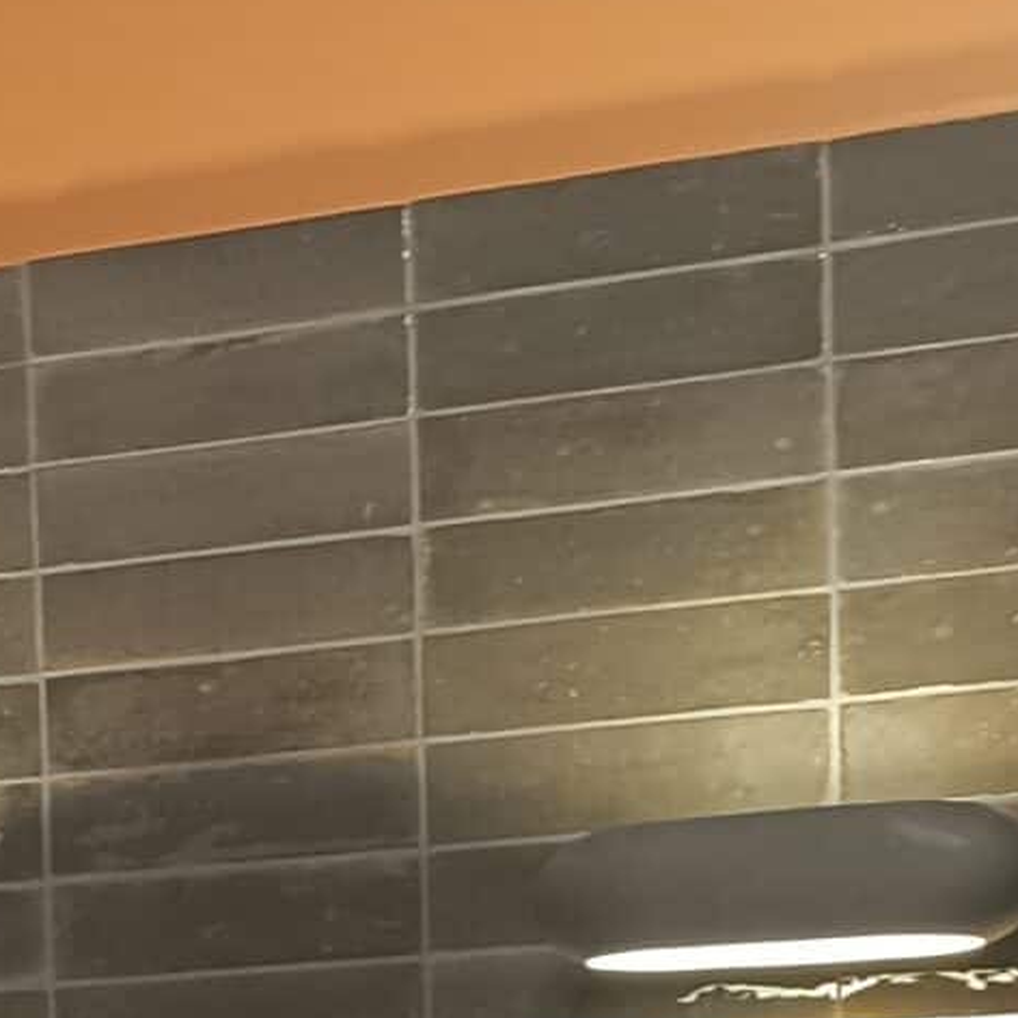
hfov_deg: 15.1
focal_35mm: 115
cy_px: 1594
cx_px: 280
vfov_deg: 14.1
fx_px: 3826
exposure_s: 1/33.3
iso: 1033
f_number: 1.65
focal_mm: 6.14
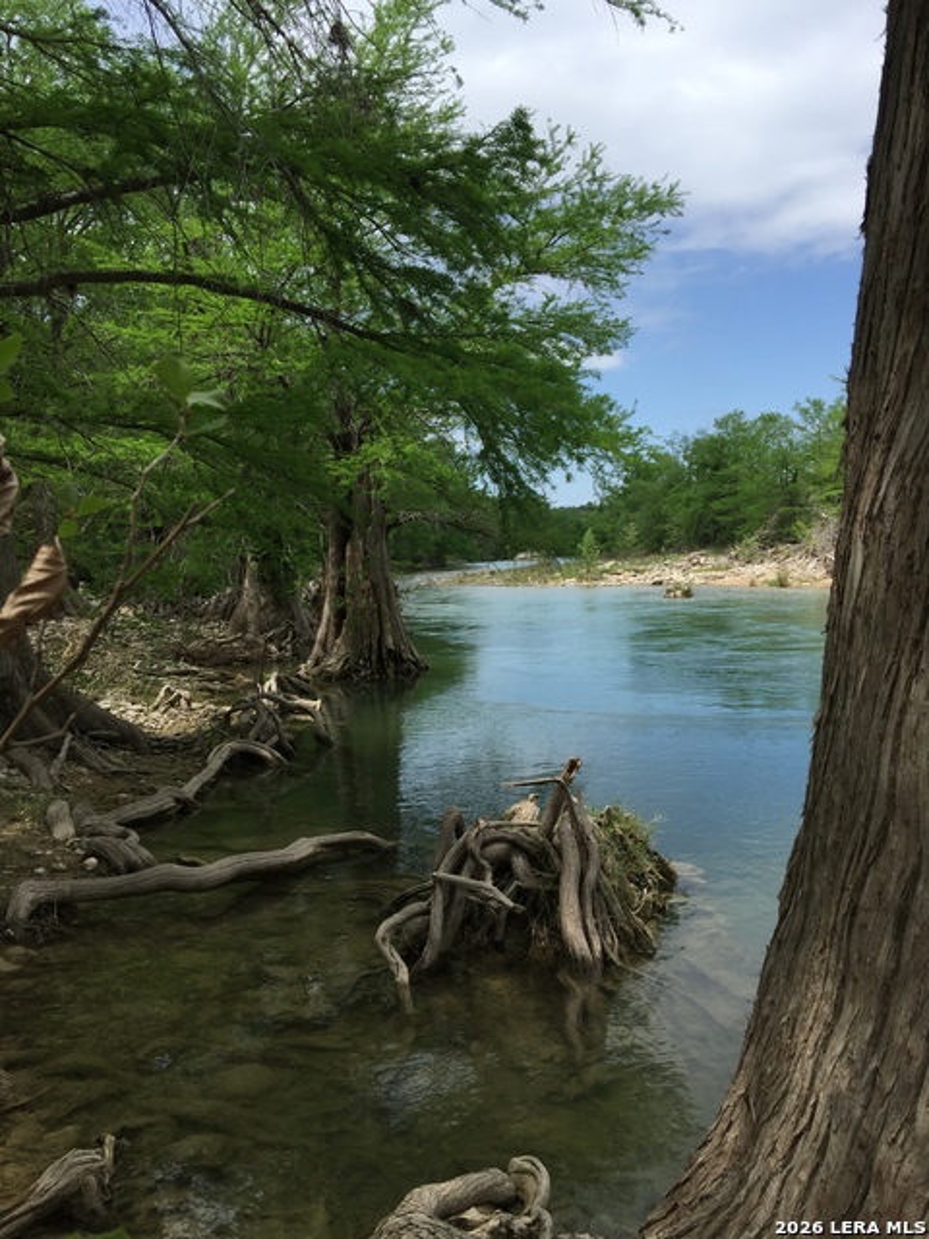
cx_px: 464
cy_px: 620
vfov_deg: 61.7
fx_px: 1038
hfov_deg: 48.2
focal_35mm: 29
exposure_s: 1/1582
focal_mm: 4.15
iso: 32
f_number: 2.2
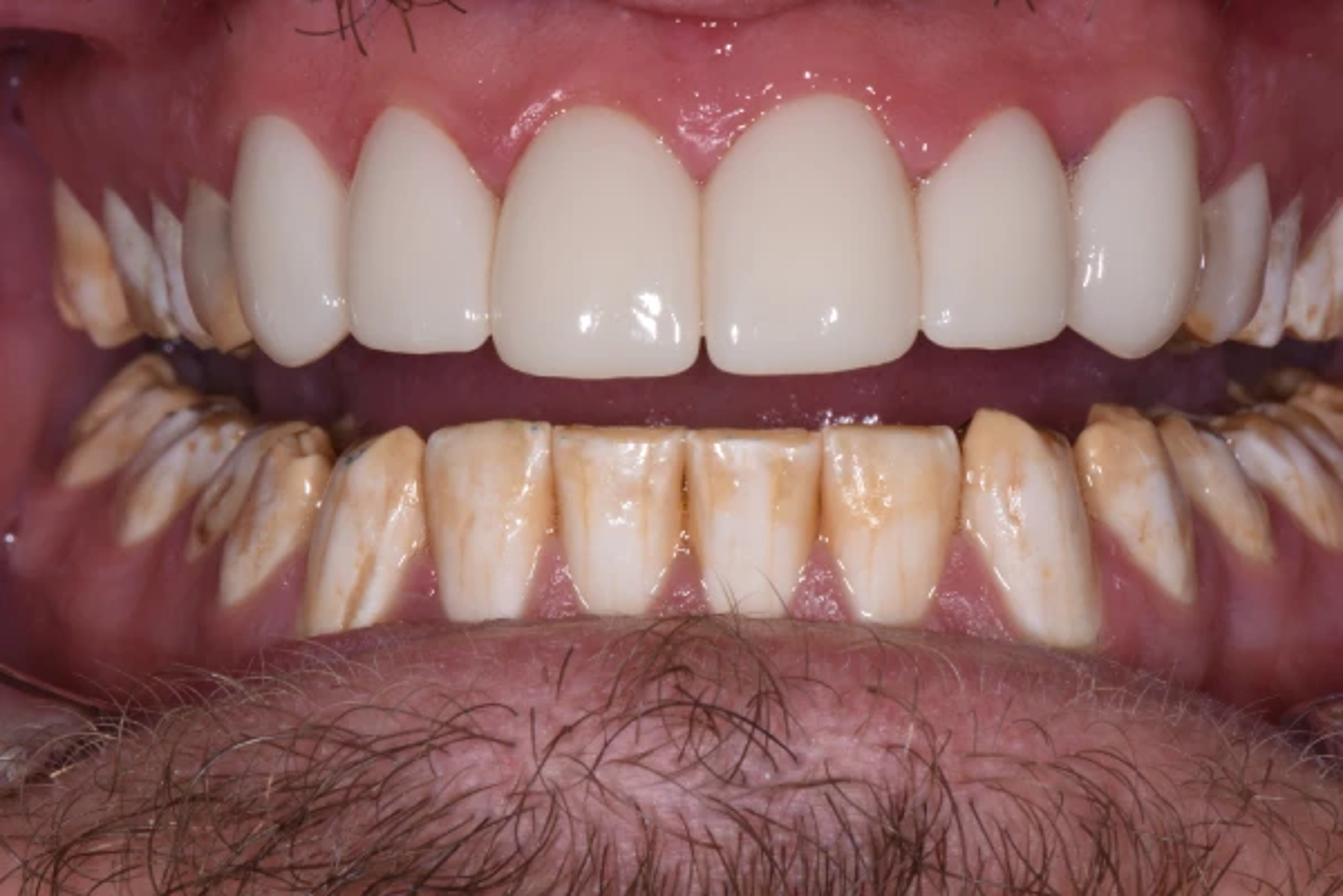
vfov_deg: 10.8
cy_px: 448
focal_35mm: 128
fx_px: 4756
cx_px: 672
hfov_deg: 16.1
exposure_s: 1/60
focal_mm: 85
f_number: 36
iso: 200
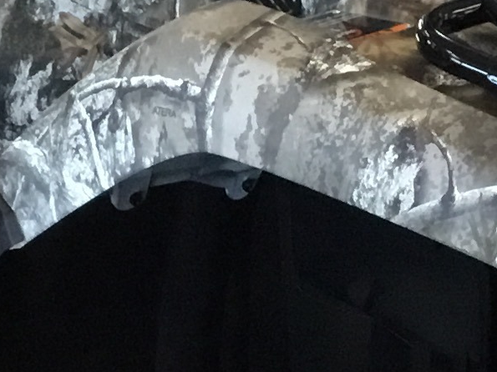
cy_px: 386
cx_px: 183
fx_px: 2440
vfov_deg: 8.7
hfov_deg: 11.6
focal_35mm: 170
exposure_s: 1/24
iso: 200
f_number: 2.4
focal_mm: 3.3
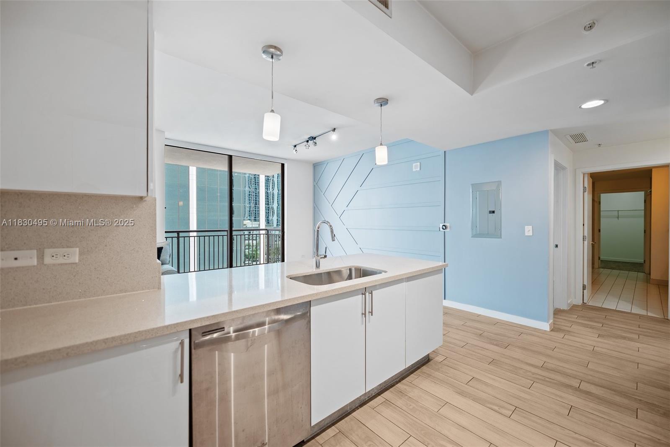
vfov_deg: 81.2
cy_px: 224
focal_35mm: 14
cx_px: 335
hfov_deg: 104.2
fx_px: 261
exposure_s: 1/13
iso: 320
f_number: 2.8
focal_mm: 14
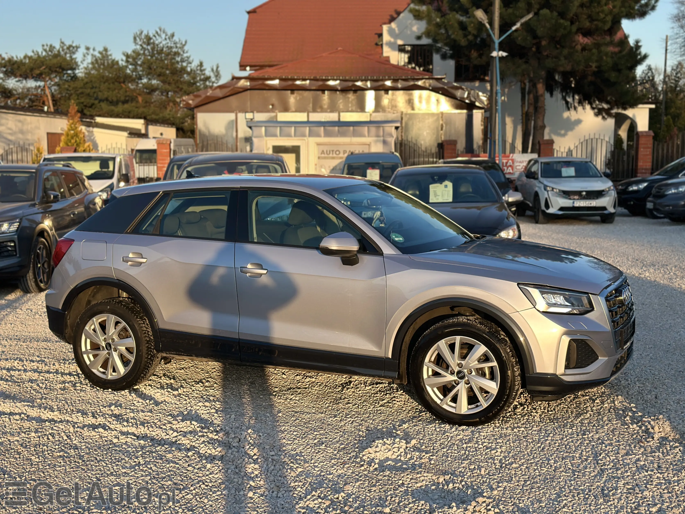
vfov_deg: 30.3
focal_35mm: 48
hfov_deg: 39.7
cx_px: 342
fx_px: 950
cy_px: 257
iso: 80
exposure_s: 1/1517
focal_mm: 6.86
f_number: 1.78
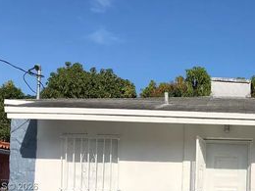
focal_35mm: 69
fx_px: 508
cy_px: 187
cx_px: 230
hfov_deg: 27.2
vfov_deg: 20.7
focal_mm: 4
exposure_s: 1/5348
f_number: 1.8
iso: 20
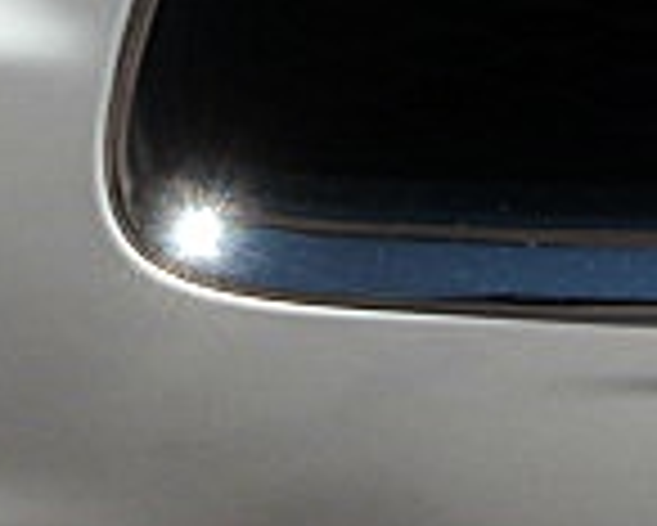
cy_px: 67
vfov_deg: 10.0
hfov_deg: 12.5
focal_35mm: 154
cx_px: 378
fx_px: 2996
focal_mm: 6.3
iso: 50
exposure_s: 1/250
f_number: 7.9
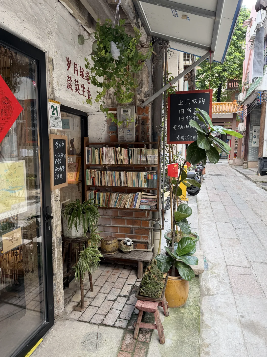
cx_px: 134
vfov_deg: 71.6
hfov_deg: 56.8
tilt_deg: -7.5
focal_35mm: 24
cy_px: 178
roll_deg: -1.3
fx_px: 247
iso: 64
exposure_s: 1/121
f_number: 1.78
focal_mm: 6.76
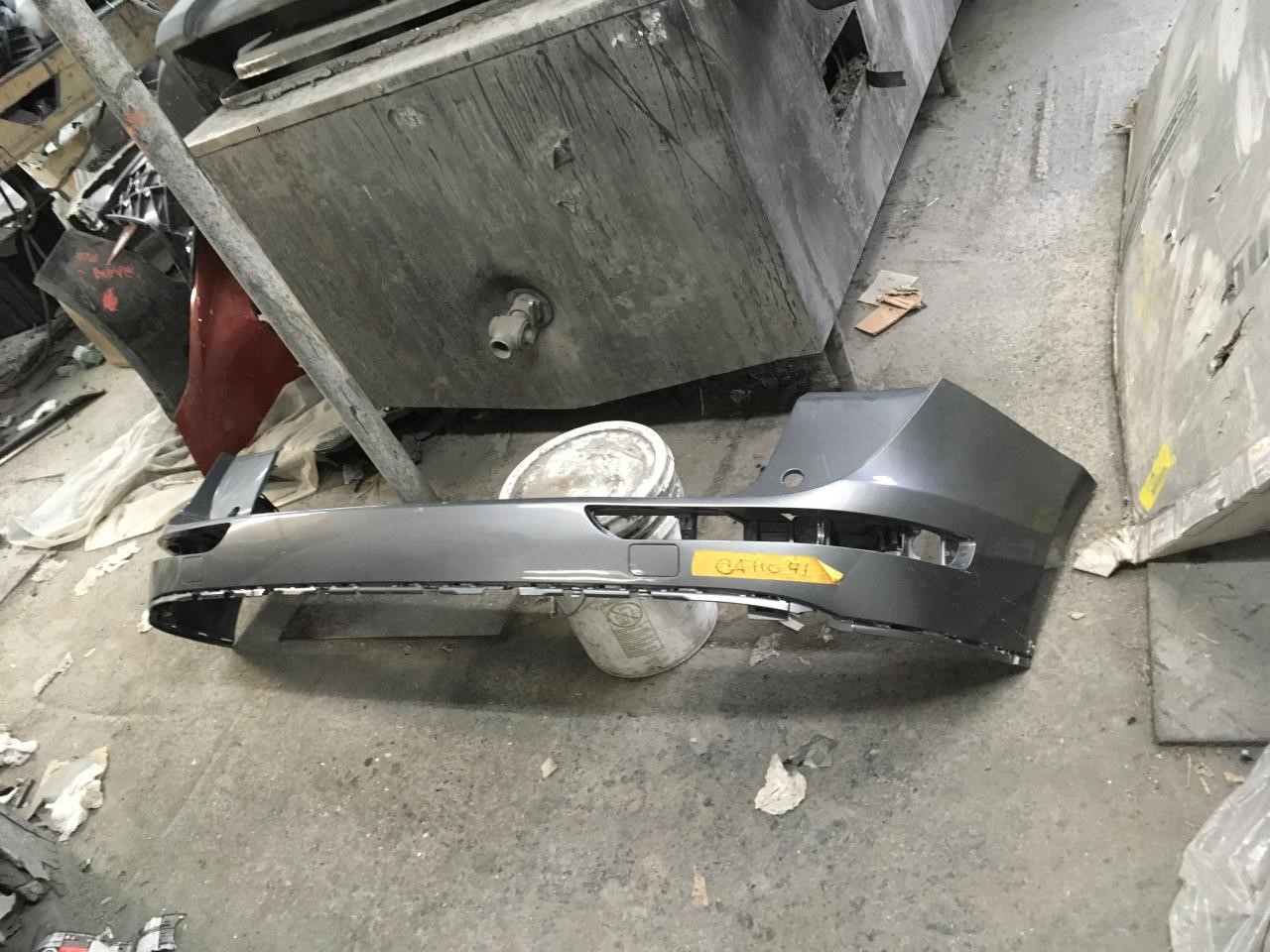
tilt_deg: -35.6
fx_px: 1064
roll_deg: +28.5
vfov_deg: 48.2
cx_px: 635
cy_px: 476
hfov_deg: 61.7
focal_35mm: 29
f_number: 2.2
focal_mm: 4.15
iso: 200
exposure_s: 1/30
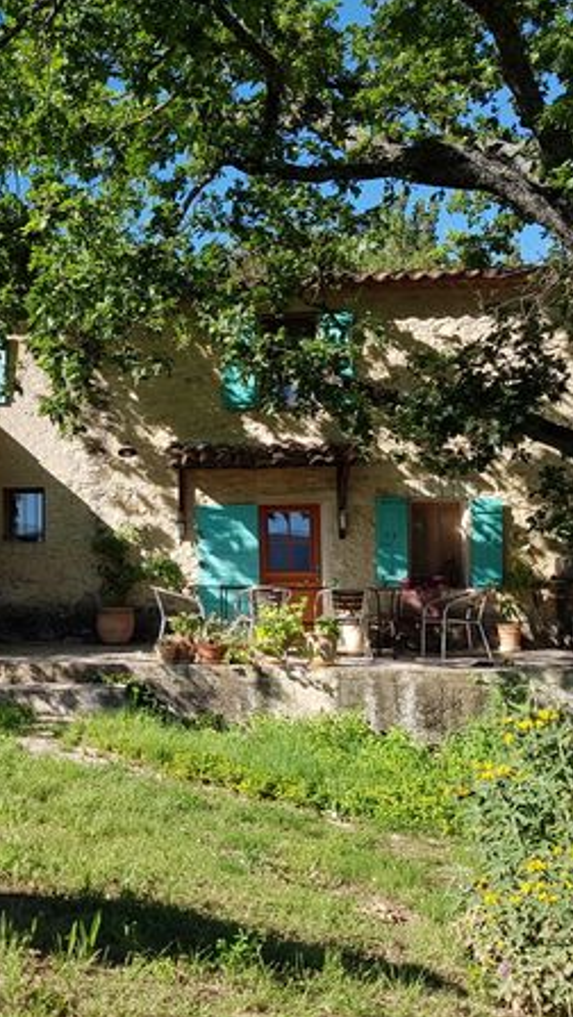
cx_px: 93
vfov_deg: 52.8
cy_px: 507
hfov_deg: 30.3
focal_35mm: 38
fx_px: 1025
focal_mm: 4.2
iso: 50
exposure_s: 1/1356
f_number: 1.7
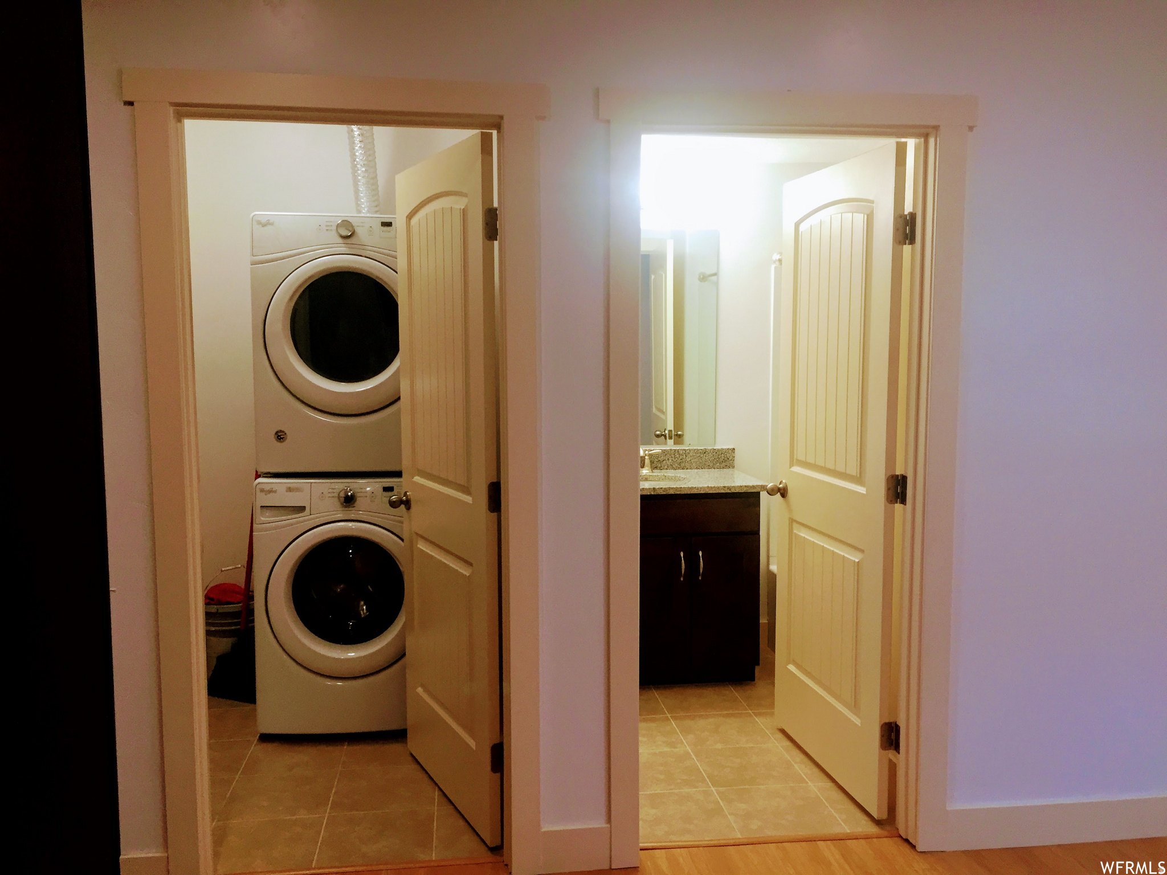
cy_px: 438
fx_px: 978
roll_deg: -0.9
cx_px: 584
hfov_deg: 61.7
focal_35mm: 29
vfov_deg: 48.2
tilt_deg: -5.4
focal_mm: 4.15
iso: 40
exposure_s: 1/30
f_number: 2.2
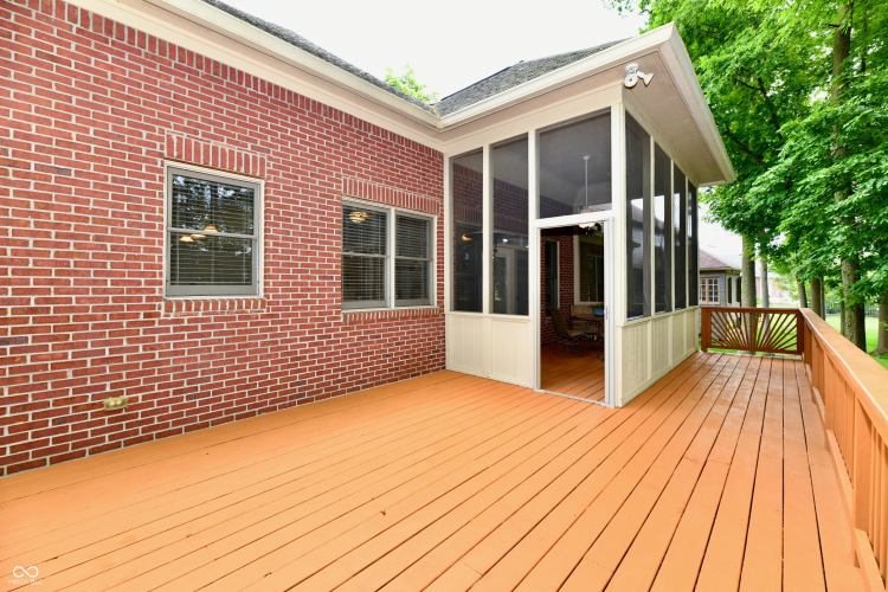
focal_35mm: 14
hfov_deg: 104.3
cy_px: 296
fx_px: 345
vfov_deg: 81.2
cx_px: 444
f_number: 6.3
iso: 640
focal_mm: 14
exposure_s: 1/100
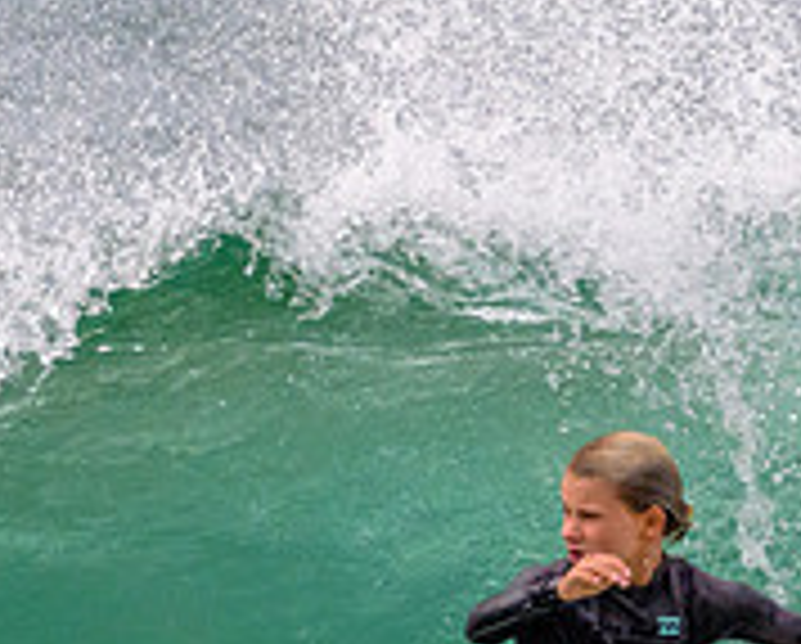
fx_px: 74941
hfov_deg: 0.6
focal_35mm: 3156
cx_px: 457
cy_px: 521
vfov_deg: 0.5
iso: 2000
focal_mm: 800
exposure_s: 1/2000
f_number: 11
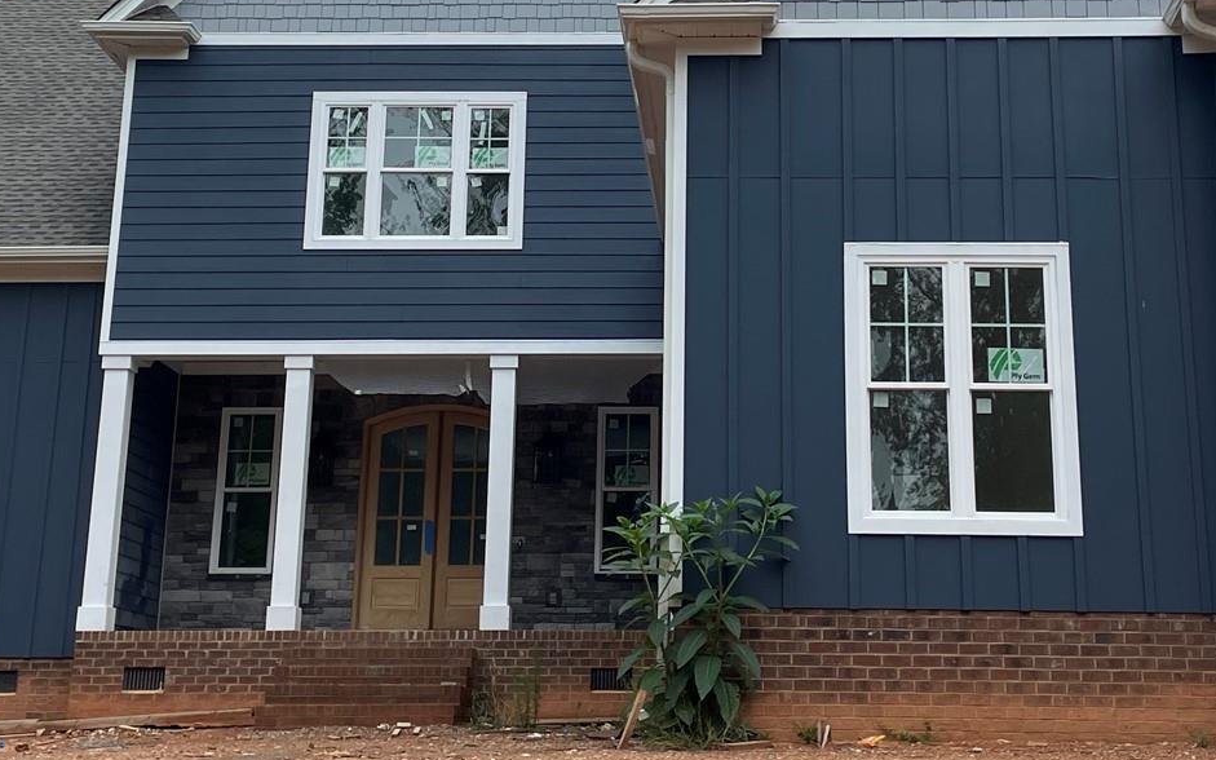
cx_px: 687
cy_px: 189
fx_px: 1988
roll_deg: +0.2
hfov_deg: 34.0
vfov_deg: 21.4
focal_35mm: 60
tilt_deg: +17.3
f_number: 1.6
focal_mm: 4.2
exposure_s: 1/924
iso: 32
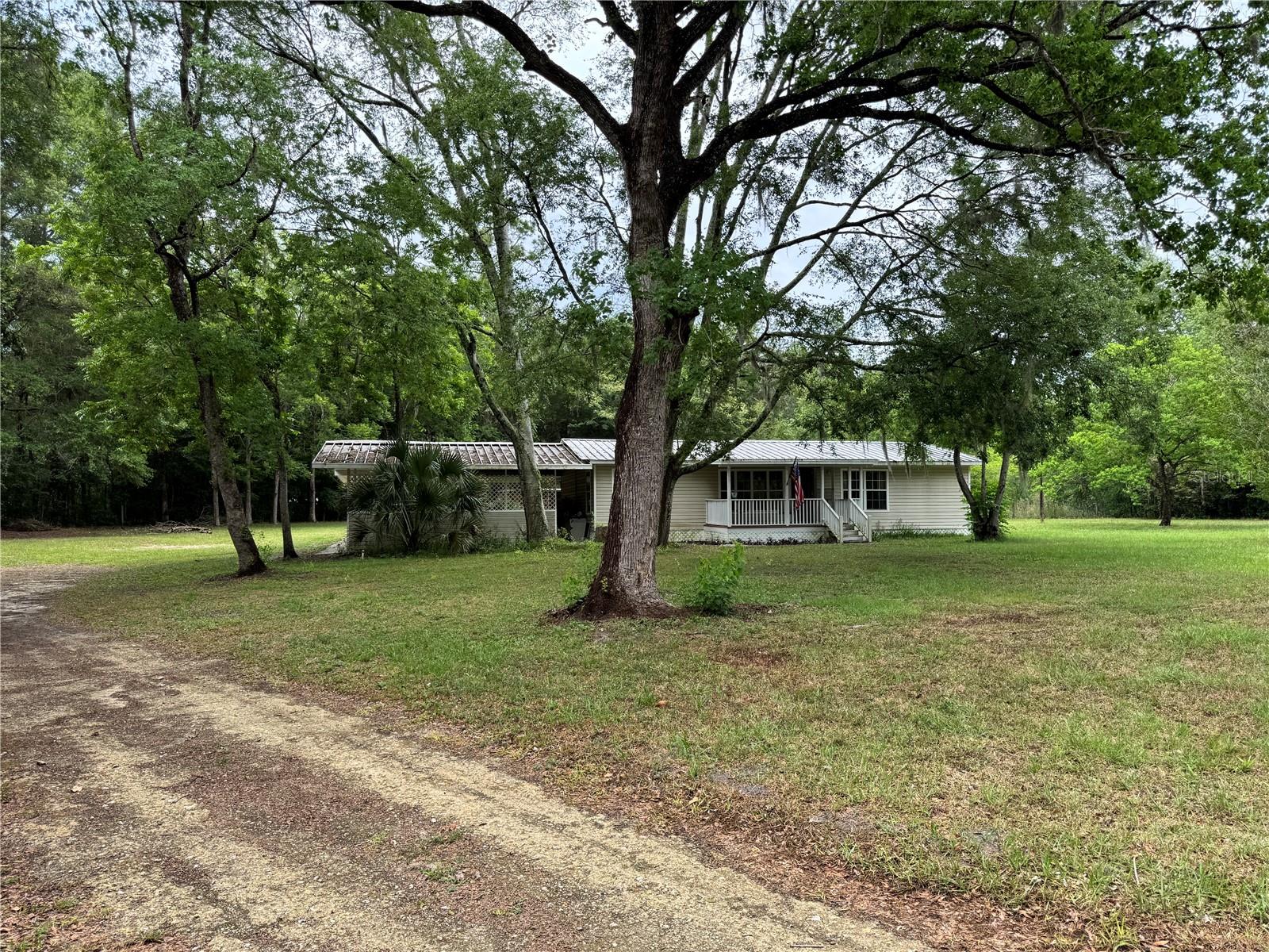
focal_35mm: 24
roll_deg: +0.8
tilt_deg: +1.0
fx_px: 880
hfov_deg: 71.6
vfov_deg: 56.8
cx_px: 634
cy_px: 476
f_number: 1.78
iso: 80
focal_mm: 6.76
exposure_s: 1/888
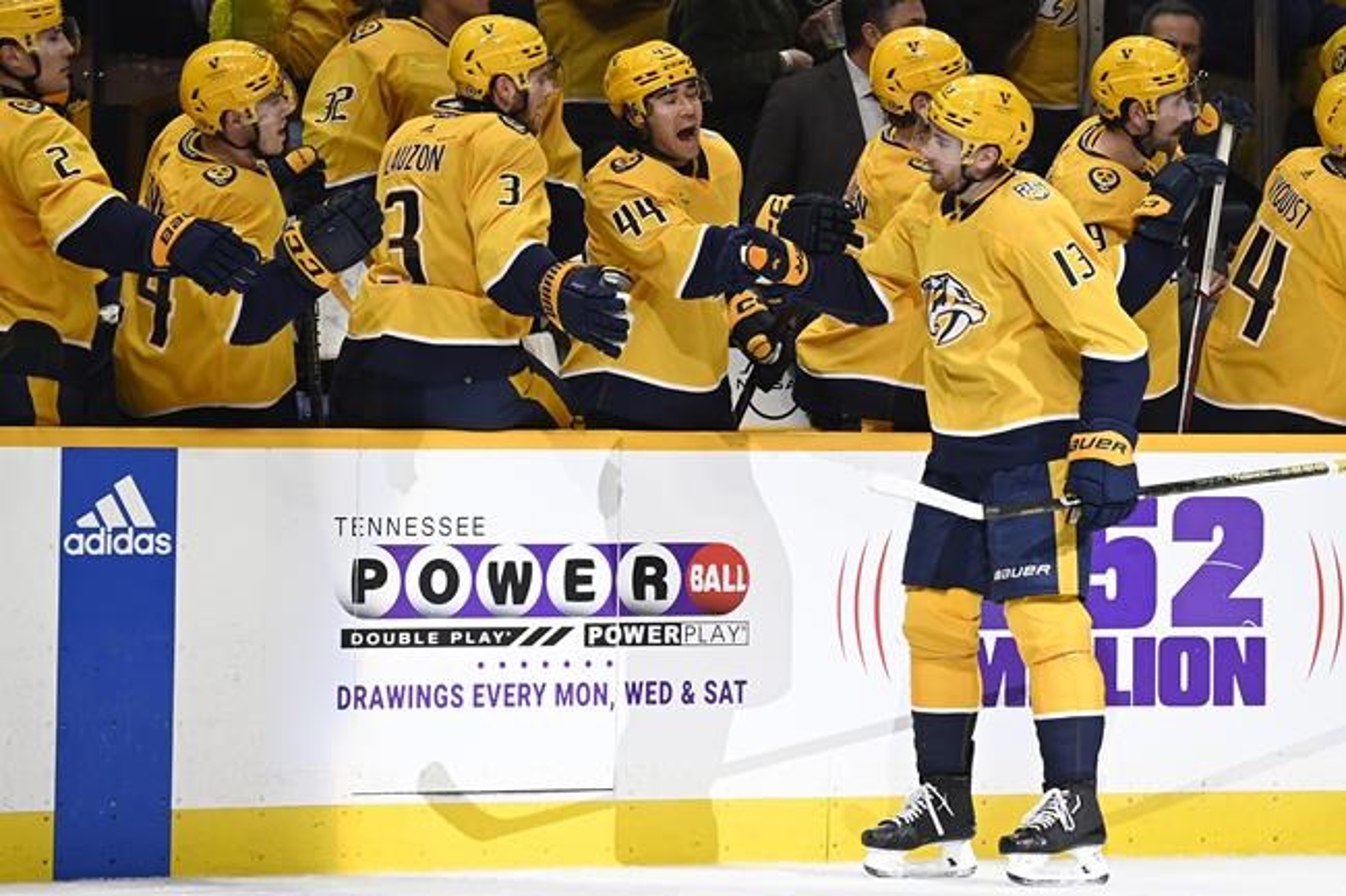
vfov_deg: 6.9
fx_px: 7475
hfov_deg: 10.3
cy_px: 448
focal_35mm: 200
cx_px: 673
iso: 3200
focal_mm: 200
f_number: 4
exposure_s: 1/2000
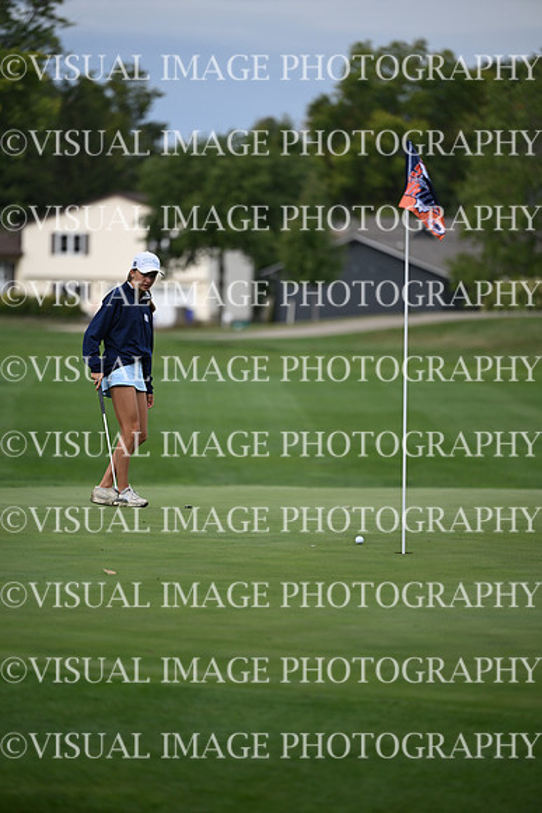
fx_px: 4514
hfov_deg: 6.9
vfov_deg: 10.3
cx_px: 271
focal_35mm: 200
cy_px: 406
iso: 250
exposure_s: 1/2000
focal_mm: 200
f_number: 2.8
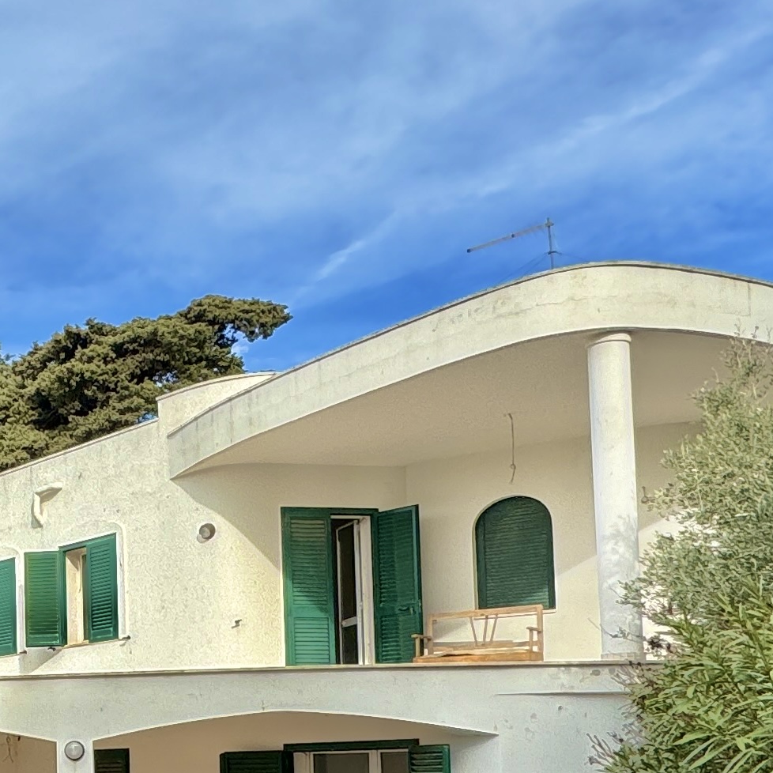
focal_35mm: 51
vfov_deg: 31.6
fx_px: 1288
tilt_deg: +2.7
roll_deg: +0.2
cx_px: -241
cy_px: 713
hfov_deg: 27.6
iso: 40
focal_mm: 2.22
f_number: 2.2
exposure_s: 1/763
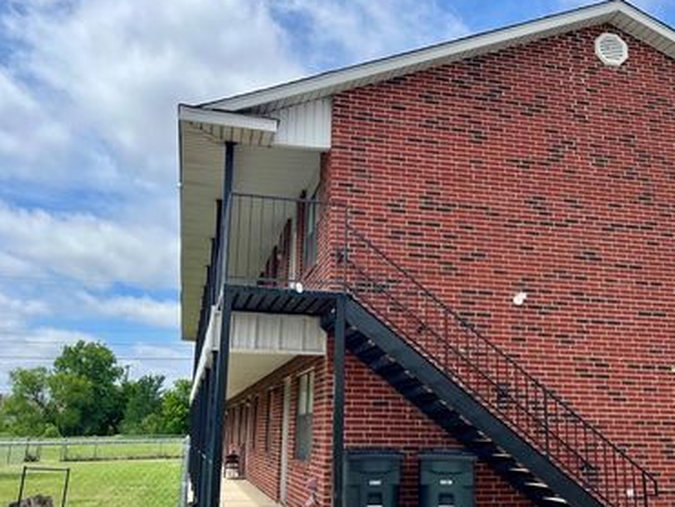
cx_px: 364
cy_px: 259
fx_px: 683
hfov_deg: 52.5
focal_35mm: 35
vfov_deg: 40.8
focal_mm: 5.1
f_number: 1.6
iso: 50
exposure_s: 1/5076
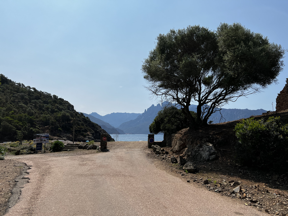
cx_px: 144
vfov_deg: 53.1
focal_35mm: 26
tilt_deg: +6.4
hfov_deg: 67.3
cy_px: 108
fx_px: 216
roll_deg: -0.6
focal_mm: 5.7
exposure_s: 1/10309
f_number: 1.5
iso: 50
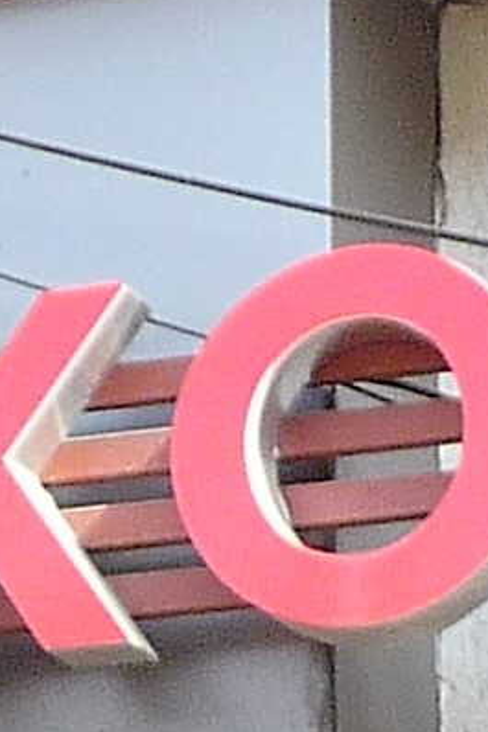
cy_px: 2019
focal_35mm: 289
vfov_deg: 6.6
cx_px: 1017
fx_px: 5881
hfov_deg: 4.7
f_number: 3.5
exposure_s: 1/160
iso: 100
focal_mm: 5.3
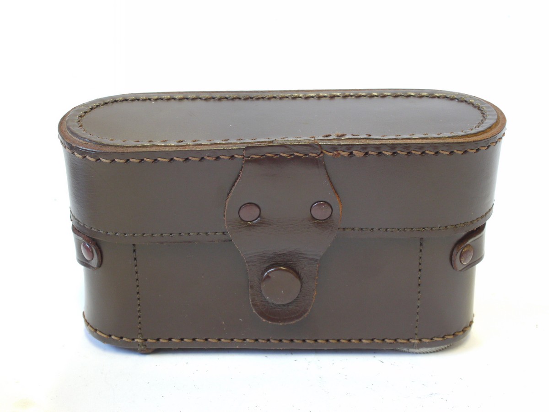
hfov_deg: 32.2
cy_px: 206
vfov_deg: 24.4
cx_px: 274
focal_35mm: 60
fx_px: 952
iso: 800
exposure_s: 1/15
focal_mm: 30
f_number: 9
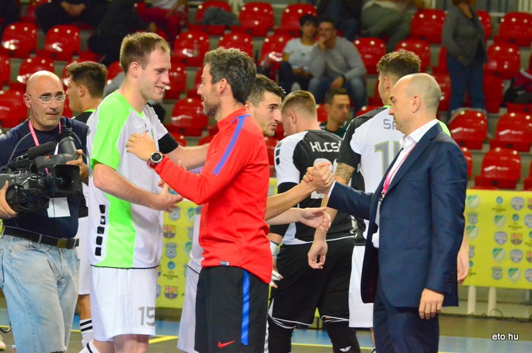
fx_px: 3429
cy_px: 176
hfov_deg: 8.9
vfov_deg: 5.9
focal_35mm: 232
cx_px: 266
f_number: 6.3
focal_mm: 155
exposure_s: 1/400
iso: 6400
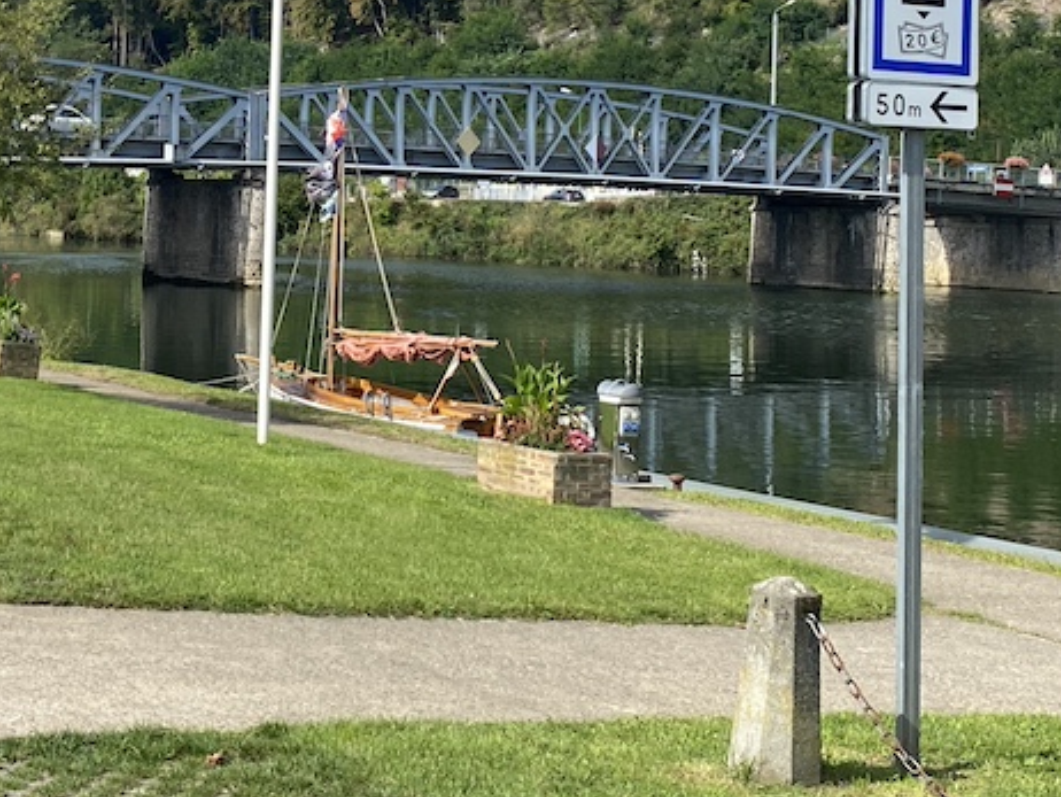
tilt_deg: +2.2
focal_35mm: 72
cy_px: 117
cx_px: 214
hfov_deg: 26.5
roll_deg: -0.8
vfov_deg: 20.1
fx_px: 2208
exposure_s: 1/2183
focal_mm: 4.25
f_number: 1.8
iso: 32
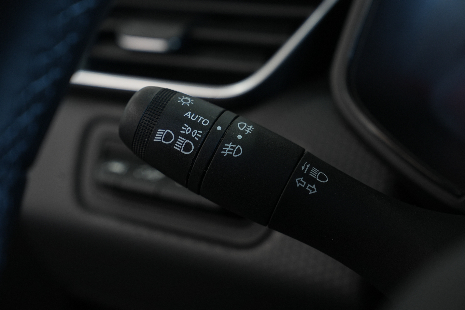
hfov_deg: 28.8
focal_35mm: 70
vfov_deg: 19.5
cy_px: 155
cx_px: 232
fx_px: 904
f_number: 5.6
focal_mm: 70
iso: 640
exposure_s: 1/20
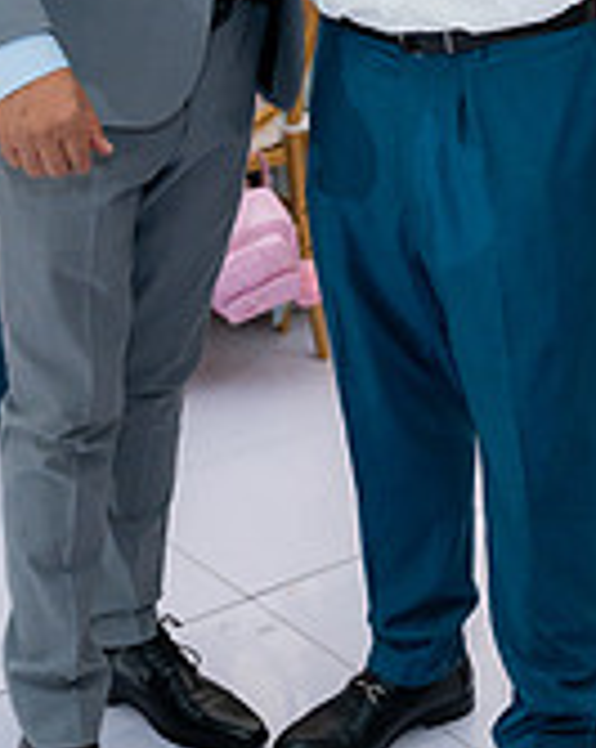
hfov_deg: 18.9
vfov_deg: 22.9
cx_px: 314
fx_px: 1791
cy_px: 40
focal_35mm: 81
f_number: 3.5
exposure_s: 1/200
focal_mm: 32
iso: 3200
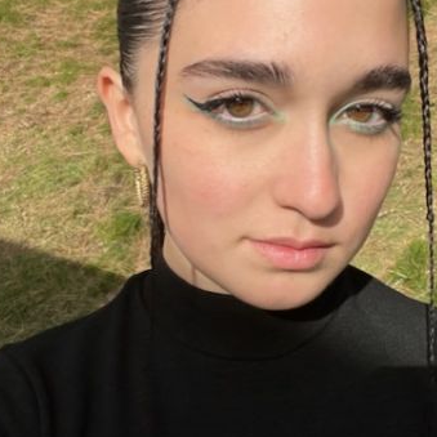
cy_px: 181
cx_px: 254
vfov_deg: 36.0
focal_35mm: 47
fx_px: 671
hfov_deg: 36.0
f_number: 2.2
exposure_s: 1/1080
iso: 32
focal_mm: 2.71
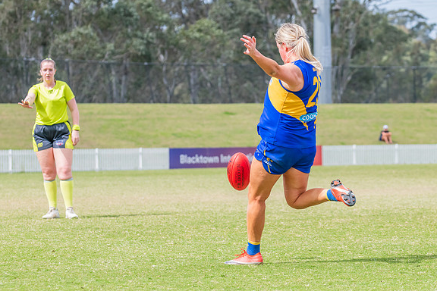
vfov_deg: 6.5
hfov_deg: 9.8
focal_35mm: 210
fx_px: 2549
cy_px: 146
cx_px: 240
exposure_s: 1/1250
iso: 800
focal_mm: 170
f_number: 9
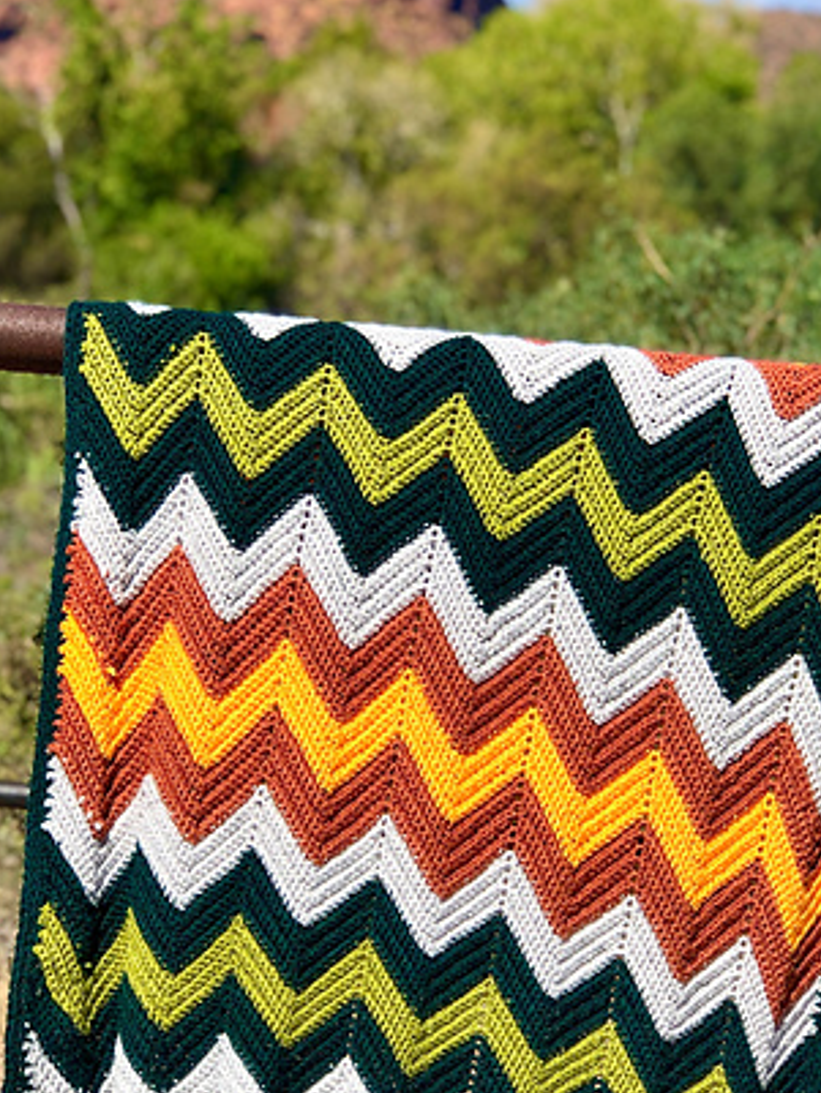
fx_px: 2876
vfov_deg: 21.5
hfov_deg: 16.2
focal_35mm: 91
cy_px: 523
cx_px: 349
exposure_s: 1/923
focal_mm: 6.6
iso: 20
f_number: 2.8
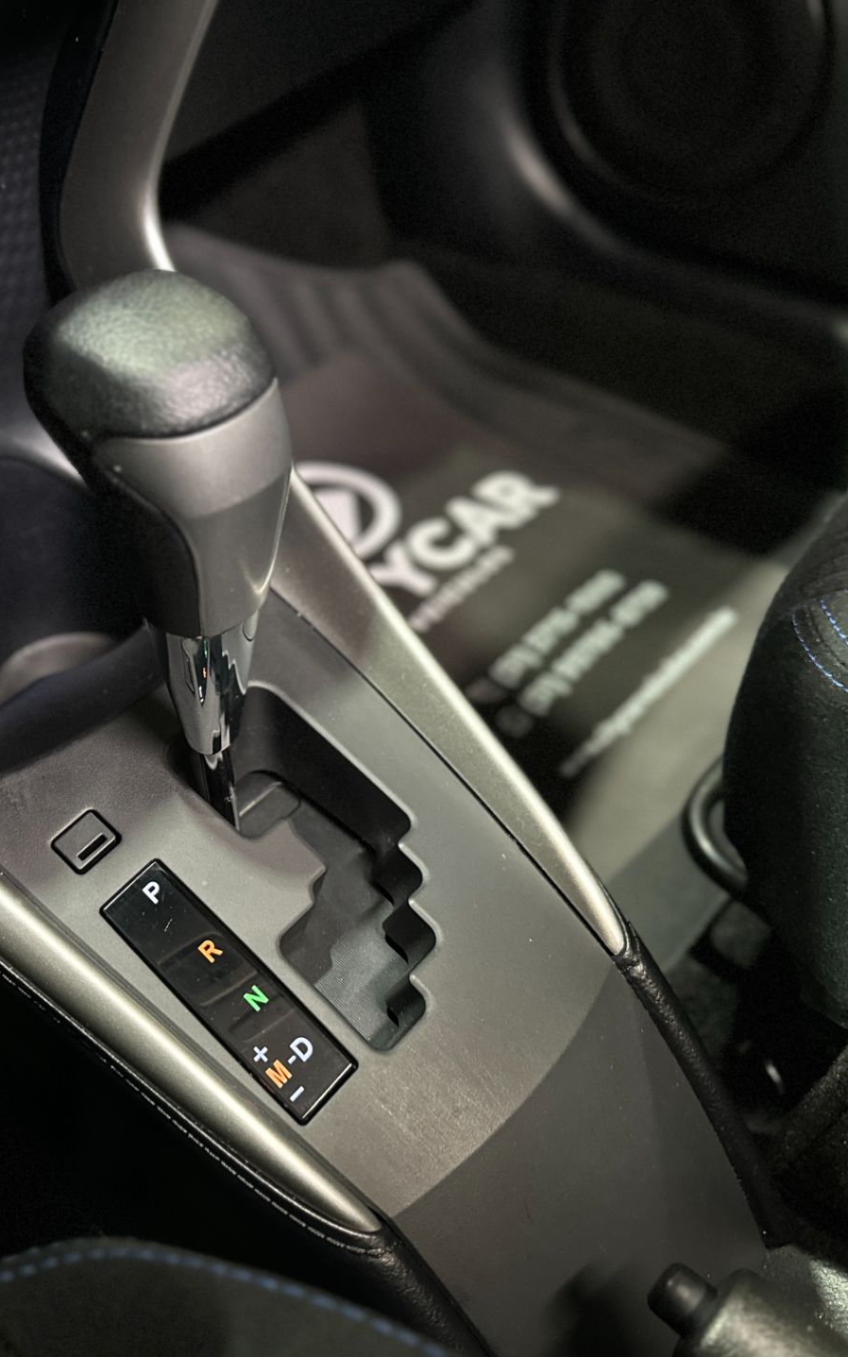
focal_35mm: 34
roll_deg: +4.4
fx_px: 1257
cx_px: 170
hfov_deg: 36.0
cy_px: 679
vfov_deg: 56.7
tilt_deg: -43.0
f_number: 1.78
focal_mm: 6.86
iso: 1000
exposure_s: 1/36
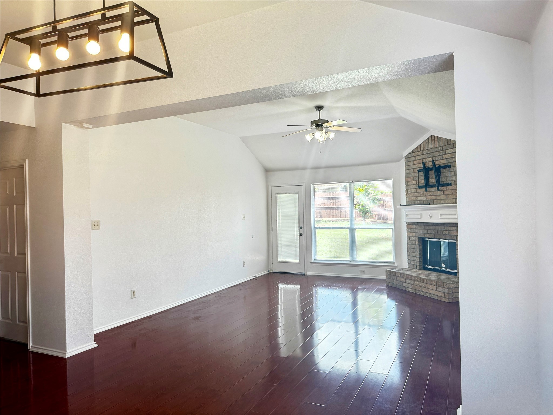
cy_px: 208
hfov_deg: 71.6
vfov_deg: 56.8
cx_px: 276
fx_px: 383
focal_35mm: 24
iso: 125
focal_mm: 6.76
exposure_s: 1/120
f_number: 1.78
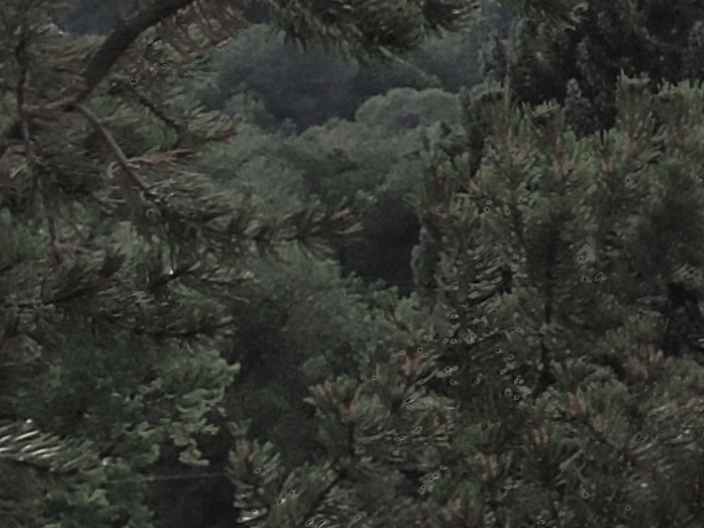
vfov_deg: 5.5
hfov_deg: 6.3
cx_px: 2614
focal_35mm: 266
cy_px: -450
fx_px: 5412
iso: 80
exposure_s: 1/1000
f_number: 4.5
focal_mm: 7.6
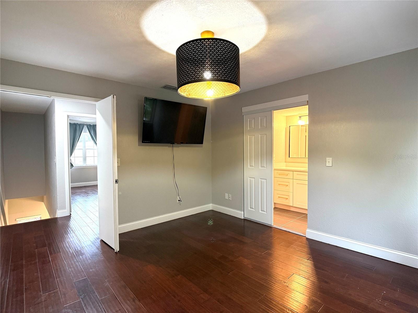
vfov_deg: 56.8
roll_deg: +0.1
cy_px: 156
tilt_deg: -1.2
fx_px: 290
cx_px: 209
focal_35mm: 24
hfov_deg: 71.6
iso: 320
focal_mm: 6.76
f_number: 1.78
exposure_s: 1/60
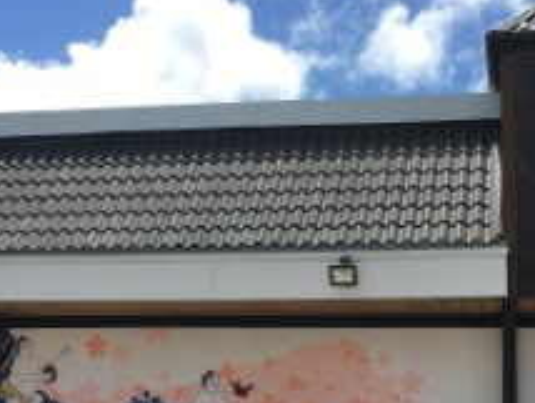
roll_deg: -1.8
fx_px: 944
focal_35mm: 61
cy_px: 313
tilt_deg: +7.3
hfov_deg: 31.5
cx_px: 342
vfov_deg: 23.8
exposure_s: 1/1304
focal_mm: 4.15
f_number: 2.2
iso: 25
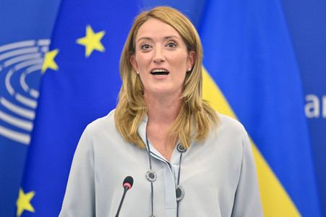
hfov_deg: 11.1
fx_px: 1674
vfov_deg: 7.4
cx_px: 163
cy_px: 108
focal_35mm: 185
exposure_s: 1/800
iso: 5000
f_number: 2.8
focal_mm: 185
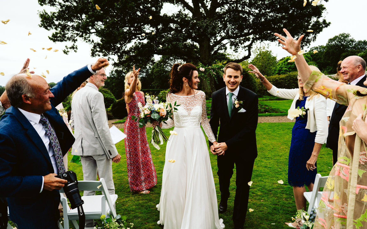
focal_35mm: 26
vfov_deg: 47.5
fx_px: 260
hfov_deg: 70.4
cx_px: 180
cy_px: 105
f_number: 6.3
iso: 160
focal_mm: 25
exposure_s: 1/500
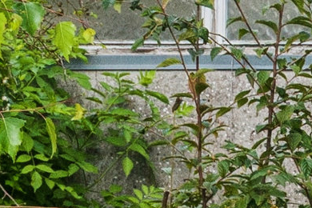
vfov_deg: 4.8
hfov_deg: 7.2
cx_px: 550
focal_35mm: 277
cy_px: 499
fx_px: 2400
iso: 400
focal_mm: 24
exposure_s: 1/320
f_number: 9
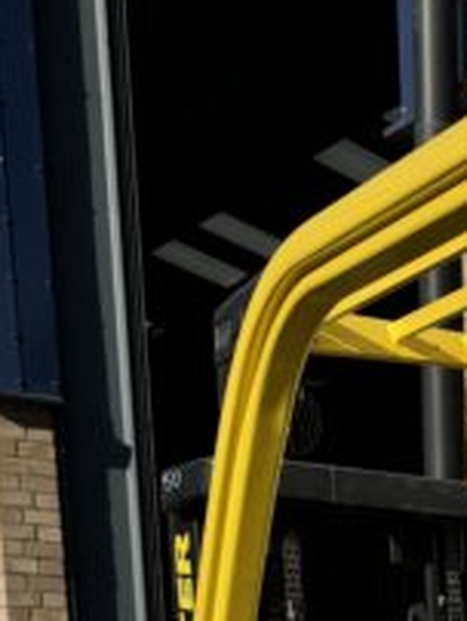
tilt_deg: -12.8
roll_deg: -0.4
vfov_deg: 17.0
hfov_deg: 14.3
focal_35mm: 95
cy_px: 1116
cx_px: 744
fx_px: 1705
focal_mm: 6.76
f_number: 1.78
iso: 80
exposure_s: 1/9009
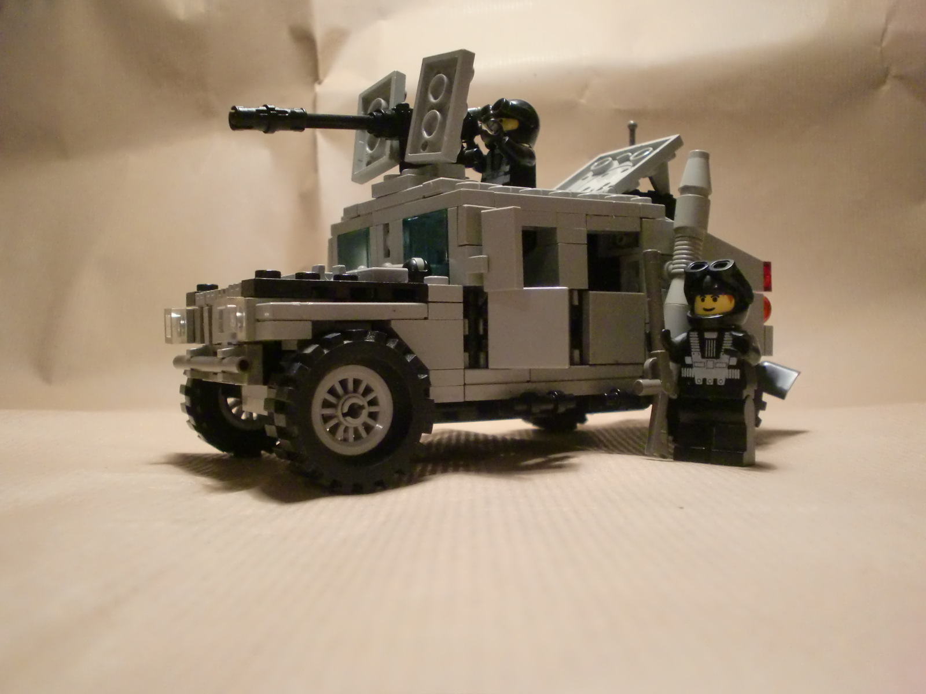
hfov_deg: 54.0
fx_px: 910
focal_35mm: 34
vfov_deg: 41.8
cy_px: 347
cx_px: 463
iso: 500
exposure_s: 1/60
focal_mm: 5.58
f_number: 2.8
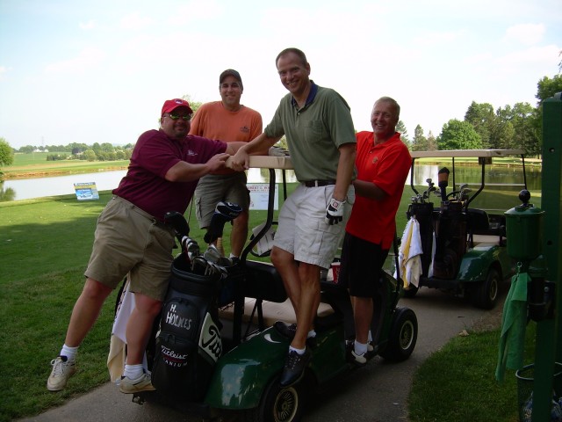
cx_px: 281
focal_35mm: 38
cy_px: 211
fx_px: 617
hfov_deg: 49.0
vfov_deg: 37.7
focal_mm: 6.3
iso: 50
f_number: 2.8
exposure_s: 1/386
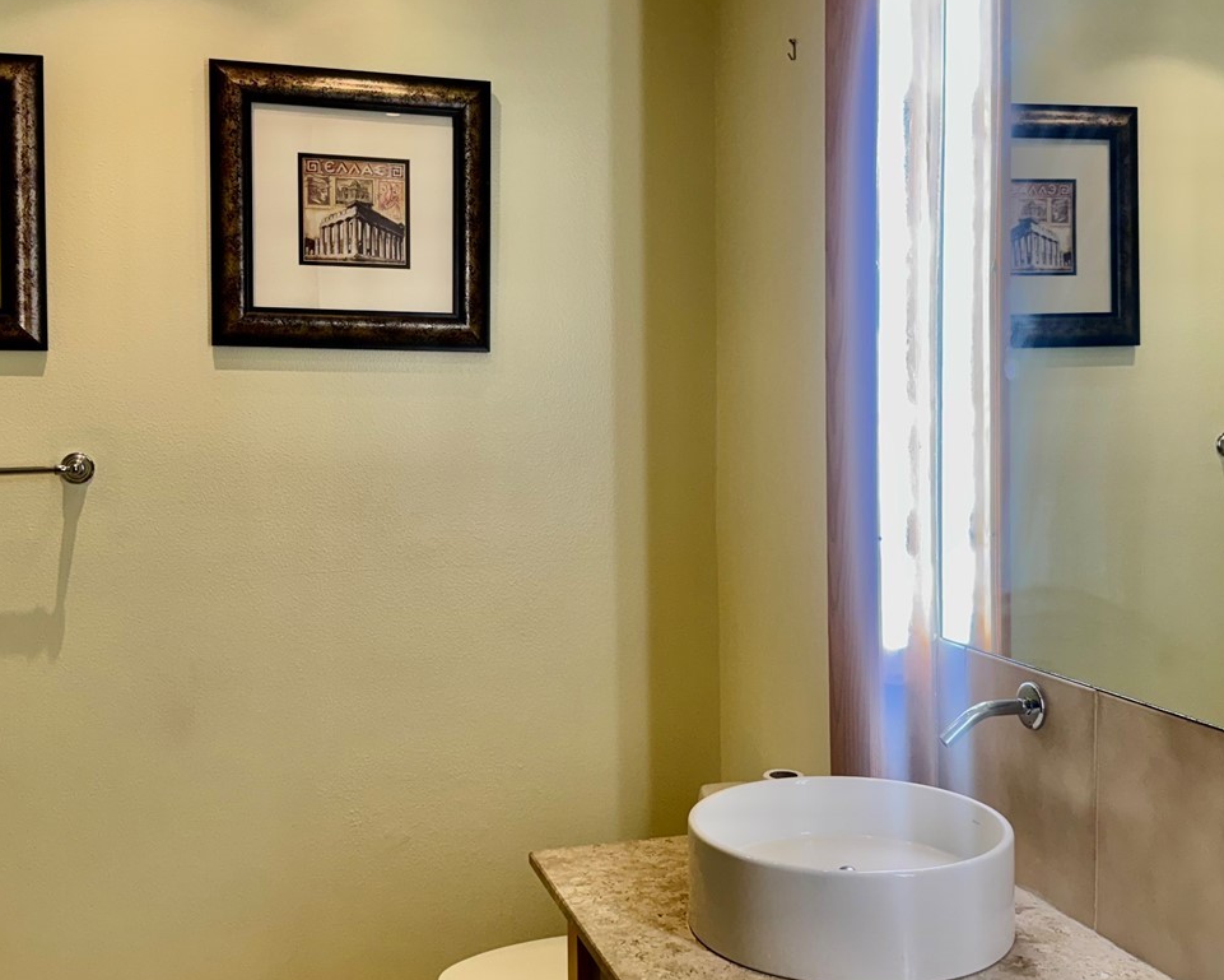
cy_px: 452
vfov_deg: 38.2
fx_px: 1413
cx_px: 608
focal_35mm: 39
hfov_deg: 46.8
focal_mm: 6.76
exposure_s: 1/120
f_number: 1.78
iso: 100
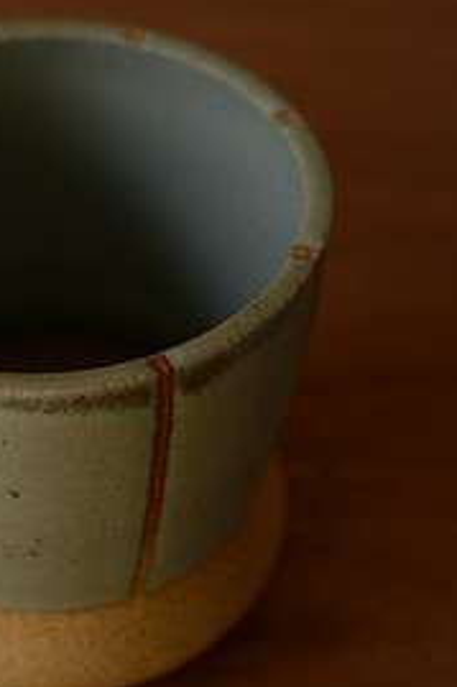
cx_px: 27
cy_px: 360
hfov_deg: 12.5
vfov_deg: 18.9
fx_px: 2059
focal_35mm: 108
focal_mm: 50
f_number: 3.2
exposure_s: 1/200
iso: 500
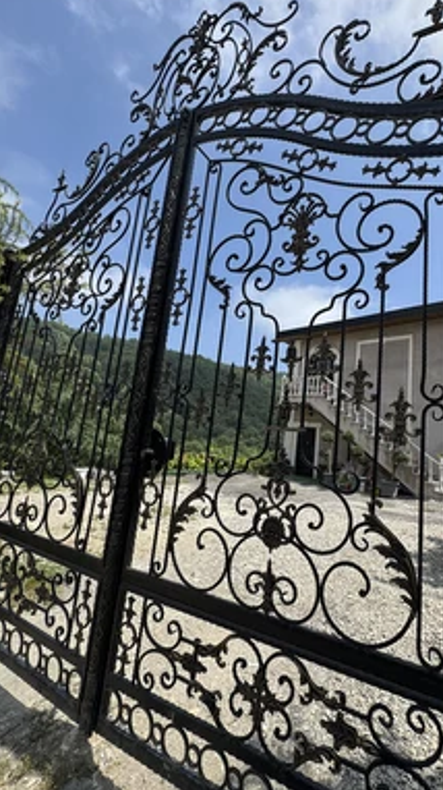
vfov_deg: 99.4
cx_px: 292
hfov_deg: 65.4
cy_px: 384
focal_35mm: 16
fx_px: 334
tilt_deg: +11.3
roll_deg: -5.3
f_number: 2.2
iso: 50
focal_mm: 2.22
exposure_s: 1/1789
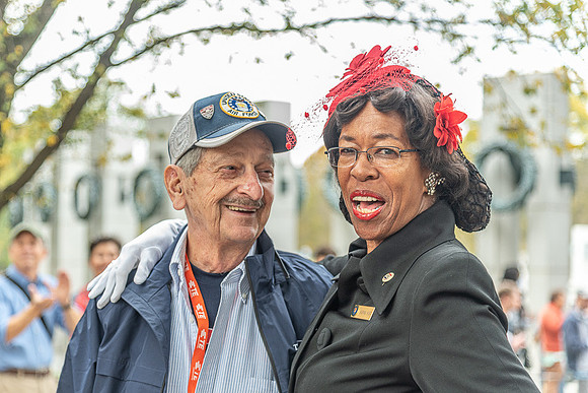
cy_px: 220
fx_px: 1428
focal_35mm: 87
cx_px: 258
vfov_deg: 15.6
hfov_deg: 23.2
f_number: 4
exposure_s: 1/160
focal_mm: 78
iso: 500
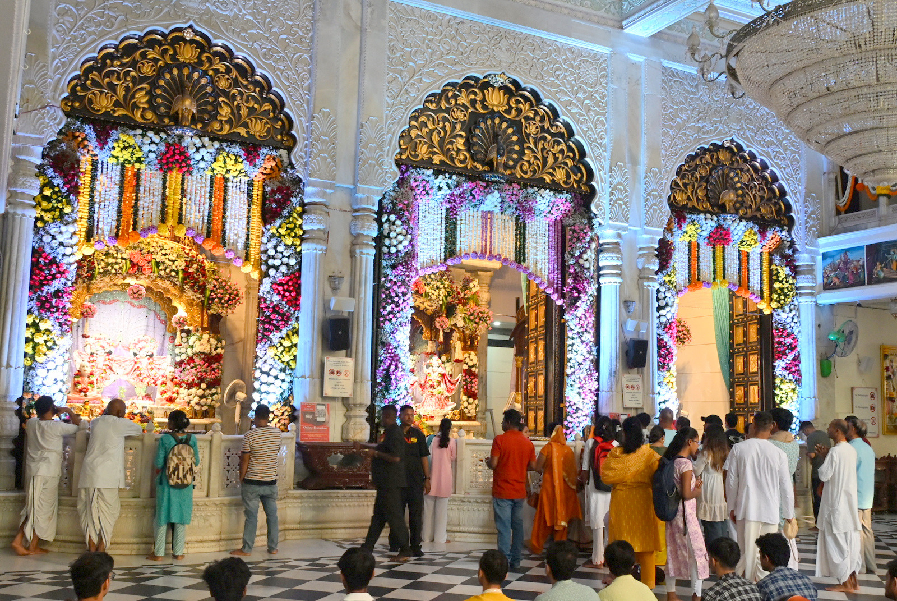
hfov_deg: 53.1
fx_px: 898
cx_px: 448
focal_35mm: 36
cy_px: 300
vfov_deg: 37.0
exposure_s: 1/40
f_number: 8
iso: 1600
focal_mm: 24
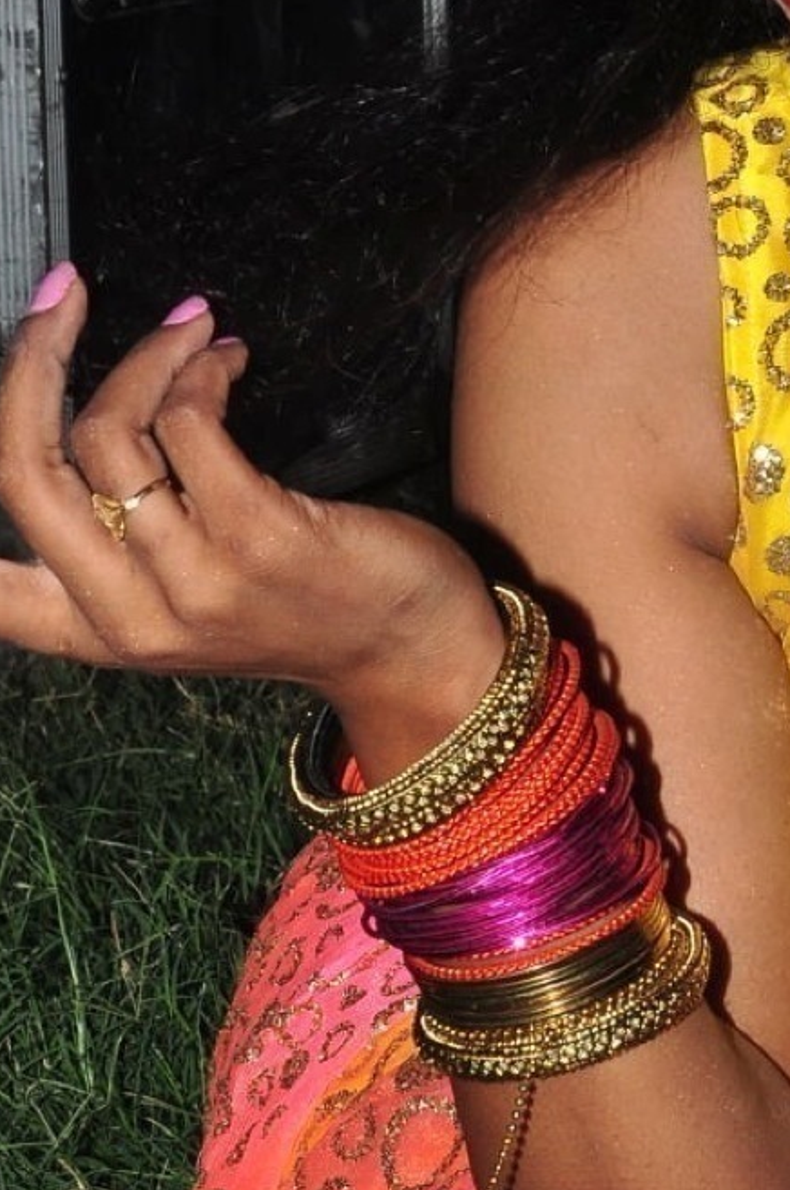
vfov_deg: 10.4
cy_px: 572
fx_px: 6538
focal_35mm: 198
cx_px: 1067
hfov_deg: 6.8
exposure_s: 1/125
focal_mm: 48
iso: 400
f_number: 13
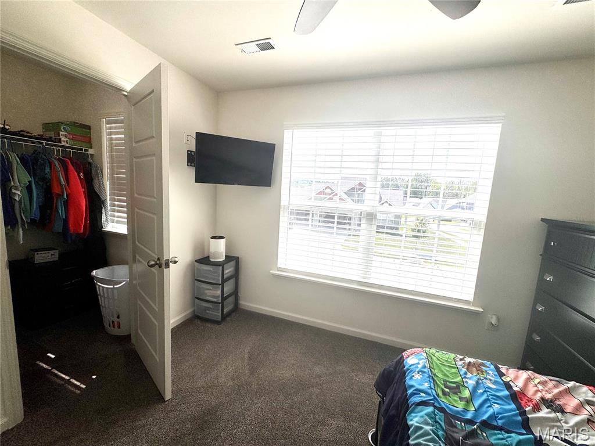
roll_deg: -3.8
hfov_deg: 102.1
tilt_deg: -7.4
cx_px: 298
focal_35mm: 14
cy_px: 223
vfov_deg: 85.7
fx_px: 241
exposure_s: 1/1420
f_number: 2.2
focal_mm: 2.22
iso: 50
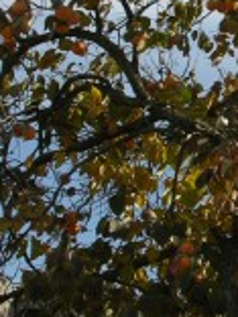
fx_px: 1577
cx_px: 309
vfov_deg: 11.5
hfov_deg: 8.5
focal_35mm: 172
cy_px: 79
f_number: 6.3
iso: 50
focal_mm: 8.9
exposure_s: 1/180
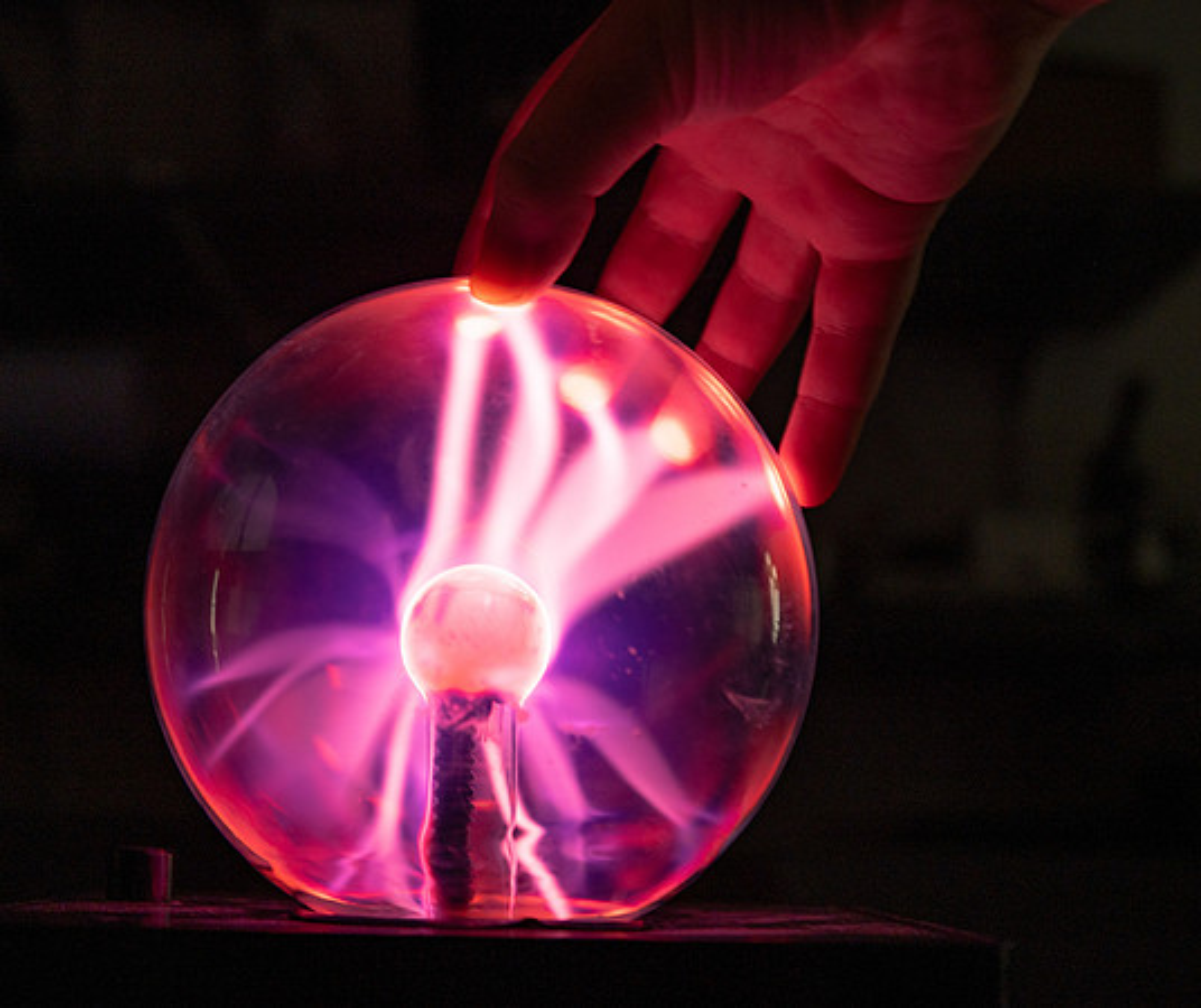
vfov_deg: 28.1
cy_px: 562
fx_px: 2016
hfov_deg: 33.1
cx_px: 466
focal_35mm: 56
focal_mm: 43
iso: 125
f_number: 5
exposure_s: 1/4
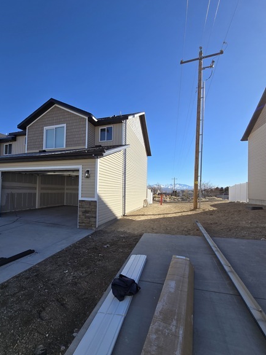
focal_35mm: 15
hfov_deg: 81.2
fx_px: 154
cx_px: 113
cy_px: 183
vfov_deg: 98.2
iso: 50
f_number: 2.2
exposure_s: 1/2000
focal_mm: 2.2
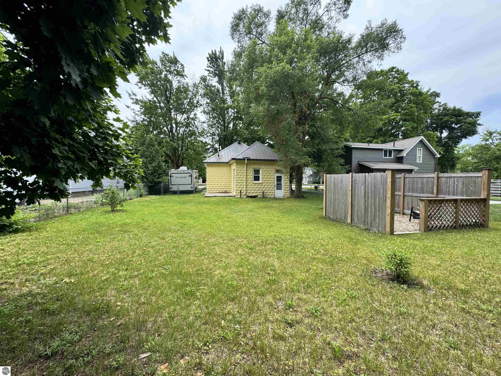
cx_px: 250
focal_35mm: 14
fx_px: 203
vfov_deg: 85.7
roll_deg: -0.8
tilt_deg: -3.0
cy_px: 188
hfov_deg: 102.1
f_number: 2.2
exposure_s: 1/453
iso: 40
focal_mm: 2.22
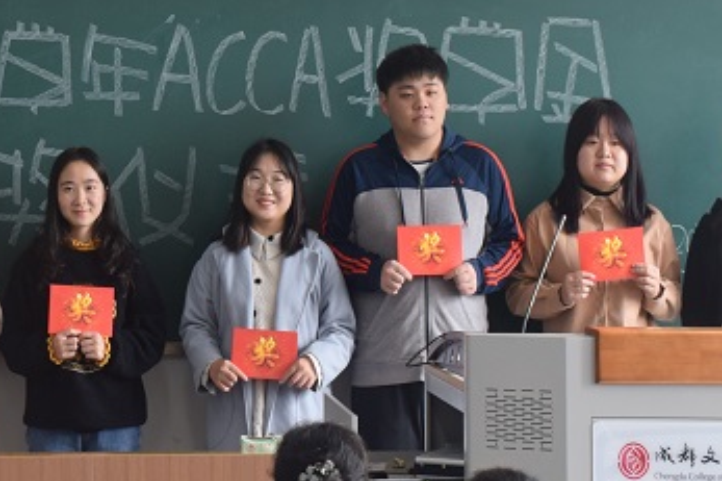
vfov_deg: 13.3
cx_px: 135
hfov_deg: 19.6
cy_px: 217
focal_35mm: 103
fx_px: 2065
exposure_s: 1/50
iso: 400
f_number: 8
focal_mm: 34
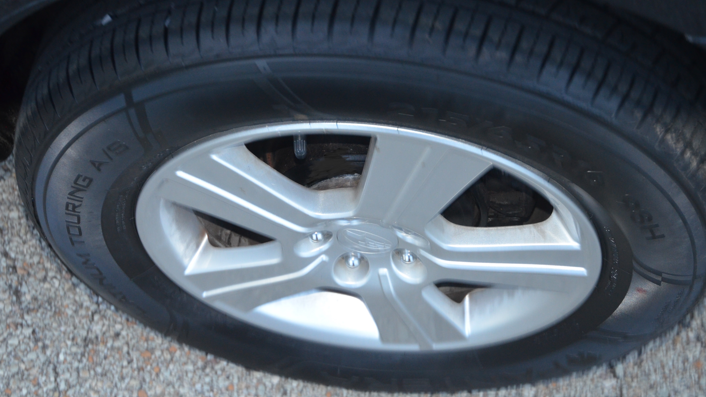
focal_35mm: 63
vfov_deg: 19.1
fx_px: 1179
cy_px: 179
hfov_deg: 33.3
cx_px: 353
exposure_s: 1/60
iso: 1400
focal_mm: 40
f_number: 4.2
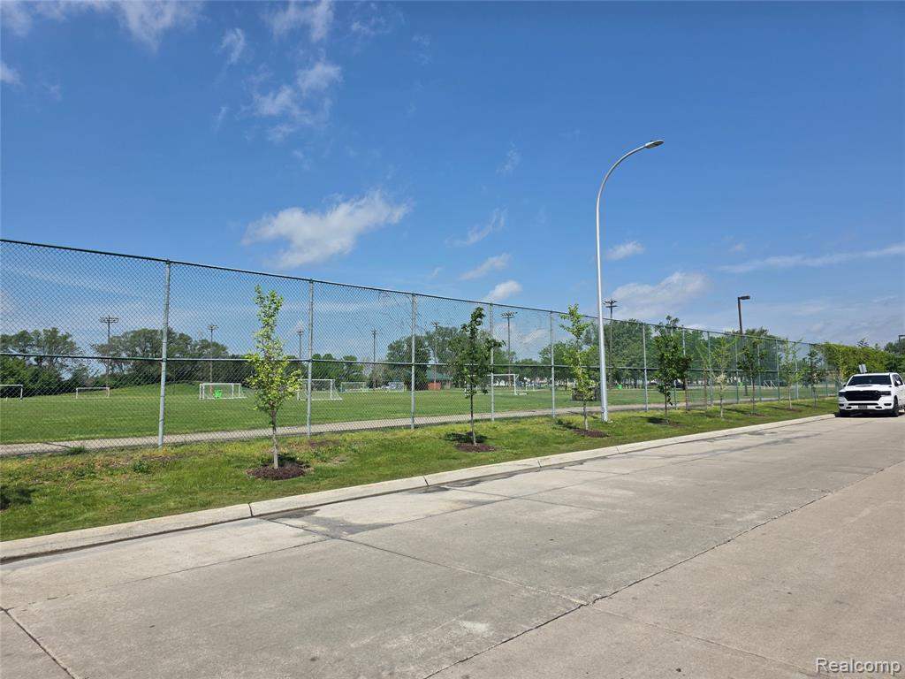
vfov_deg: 58.9
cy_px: 340
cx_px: 452
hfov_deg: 73.9
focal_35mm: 23
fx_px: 601
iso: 64
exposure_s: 1/7944
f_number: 1.7
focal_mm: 6.3
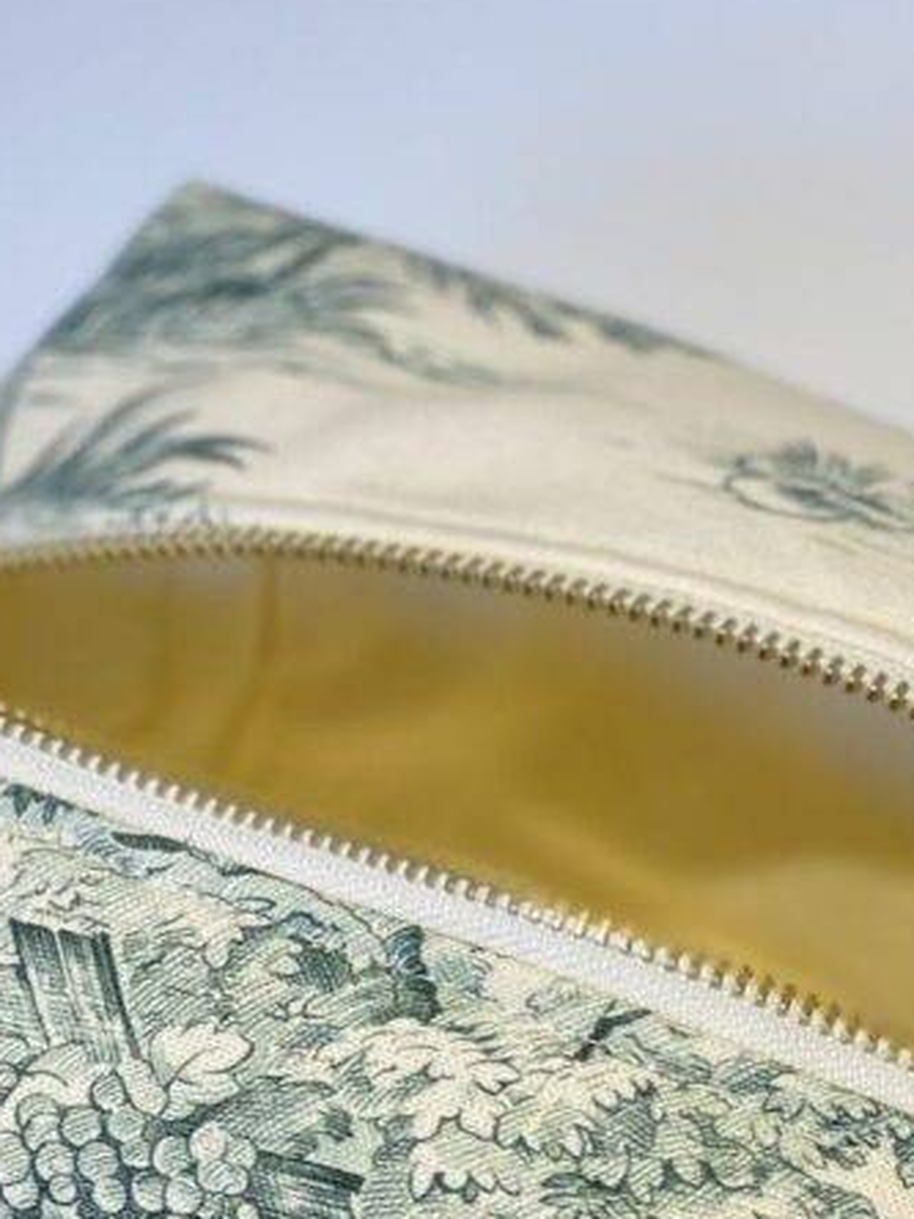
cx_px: 670
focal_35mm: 120
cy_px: 1145
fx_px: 4225
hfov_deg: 12.3
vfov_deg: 16.2
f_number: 2
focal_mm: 6
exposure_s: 1/100
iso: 100
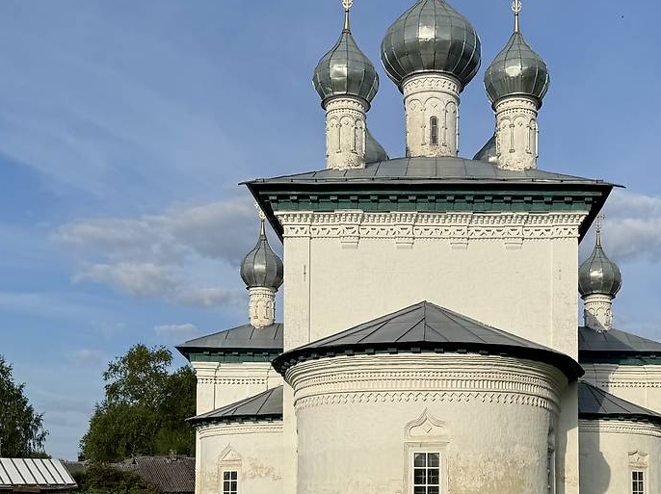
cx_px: 431
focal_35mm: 42
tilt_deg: +12.5
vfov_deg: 34.3
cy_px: 237
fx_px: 801
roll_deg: +0.3
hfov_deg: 44.3
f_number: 1.78
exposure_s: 1/5814
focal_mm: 6.76
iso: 80
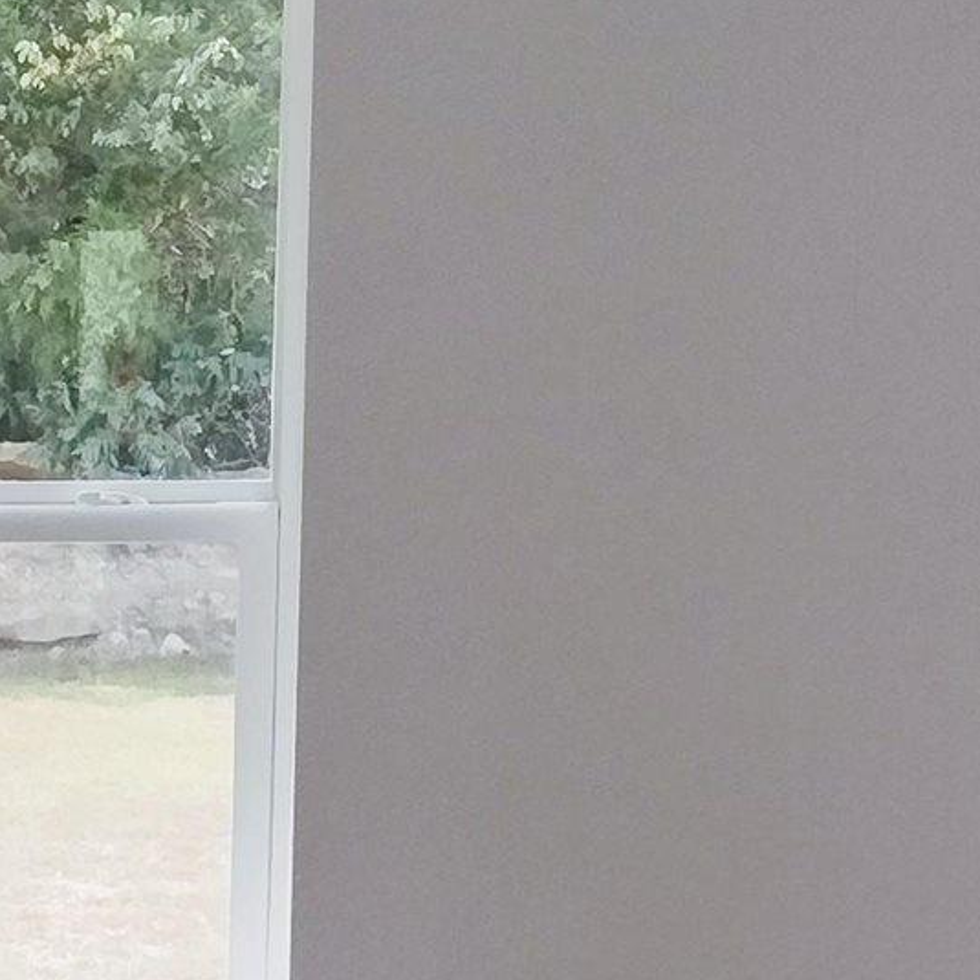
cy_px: 1015
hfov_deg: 12.1
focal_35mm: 137
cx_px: -561
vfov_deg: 12.6
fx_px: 4388
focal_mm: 4.71
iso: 100
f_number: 1.7
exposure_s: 1/310
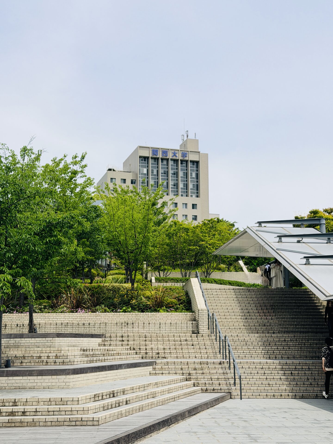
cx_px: 166
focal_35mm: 48
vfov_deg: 39.7
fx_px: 616
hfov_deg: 30.3
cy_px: 222
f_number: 1.78
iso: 64
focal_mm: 6.76
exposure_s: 1/9901
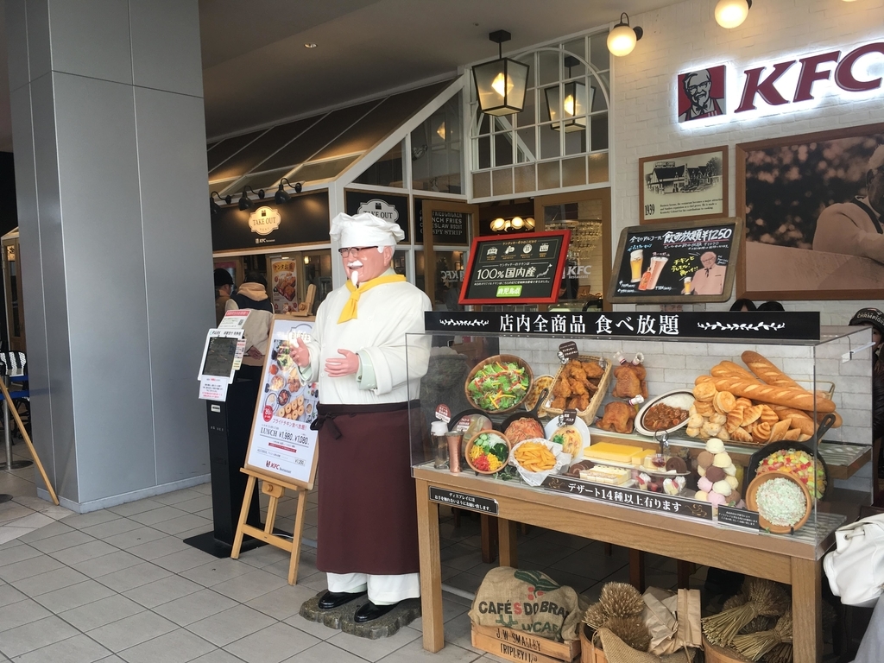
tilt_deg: -5.2
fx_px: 741
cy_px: 332
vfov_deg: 48.2
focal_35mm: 29
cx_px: 442
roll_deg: +1.2
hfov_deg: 61.7
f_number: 2.2
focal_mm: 4.15
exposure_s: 1/60
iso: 25
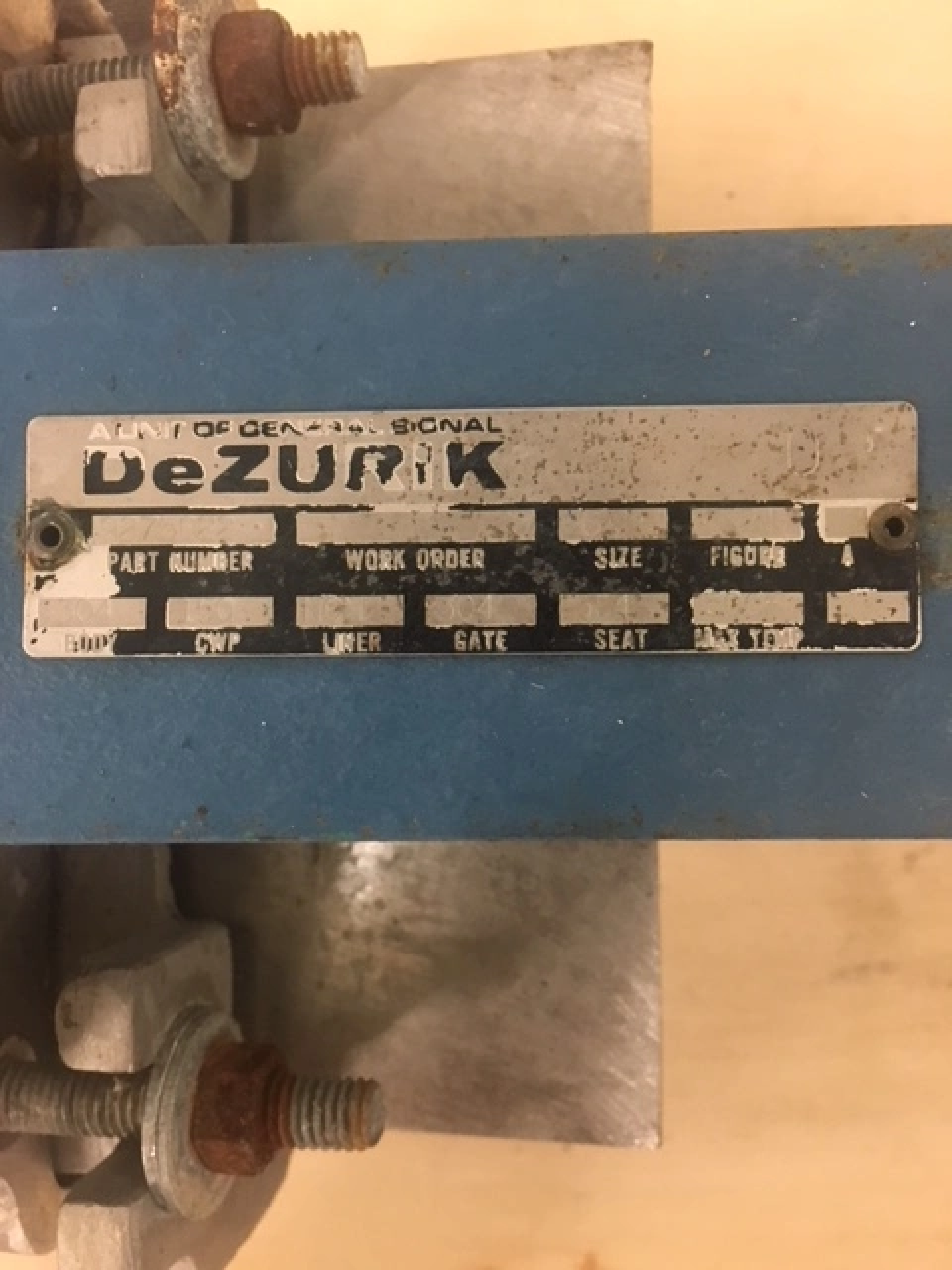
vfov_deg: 61.7
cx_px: 476
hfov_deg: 48.2
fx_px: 1063
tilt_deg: -87.5
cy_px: 635
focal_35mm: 29
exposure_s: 1/20
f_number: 2.2
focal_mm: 4.15
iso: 200
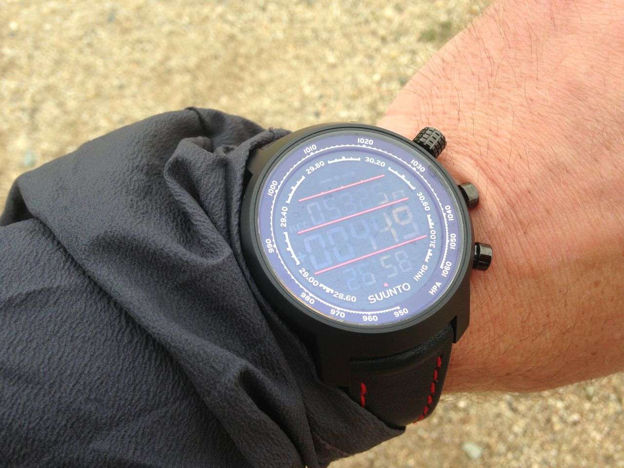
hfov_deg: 55.4
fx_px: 595
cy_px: 234
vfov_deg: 42.9
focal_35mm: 33
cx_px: 312
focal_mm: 4.13
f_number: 2.4
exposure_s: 1/609
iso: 50
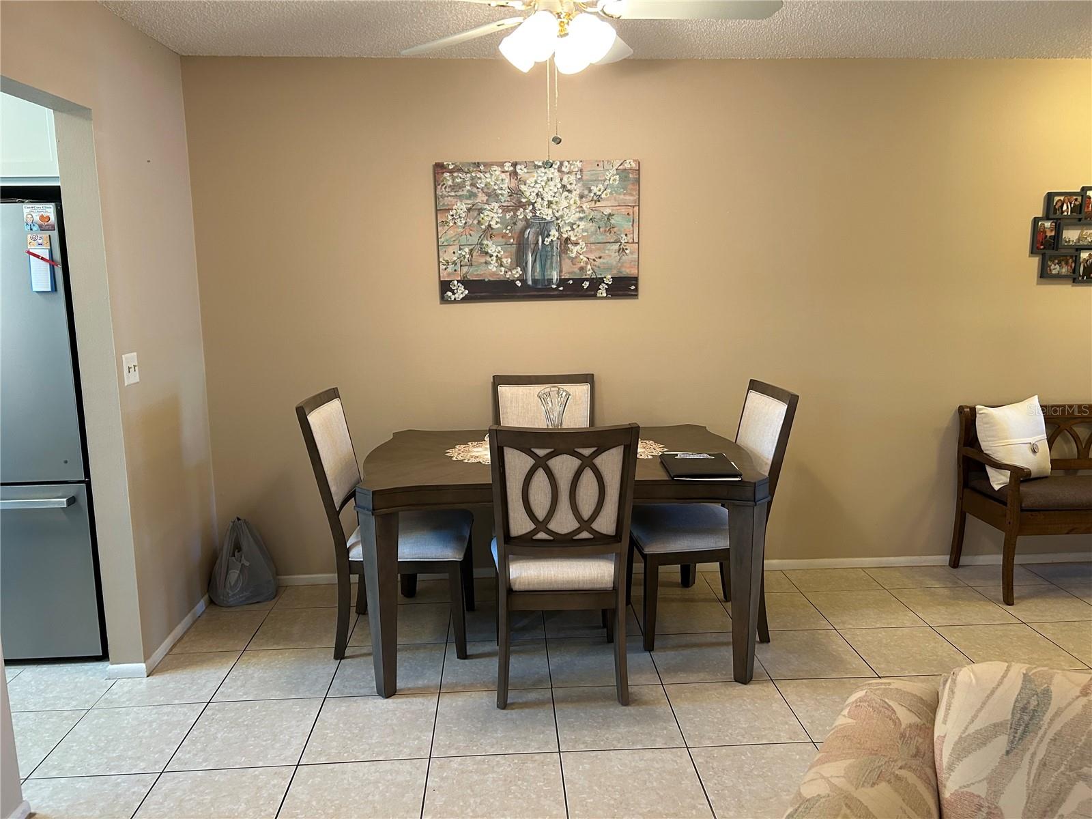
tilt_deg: -9.4
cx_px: 546
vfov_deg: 53.1
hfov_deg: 67.3
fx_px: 820
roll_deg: +1.2
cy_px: 410
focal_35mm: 26
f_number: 1.5
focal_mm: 5.7
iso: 200
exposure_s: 1/60
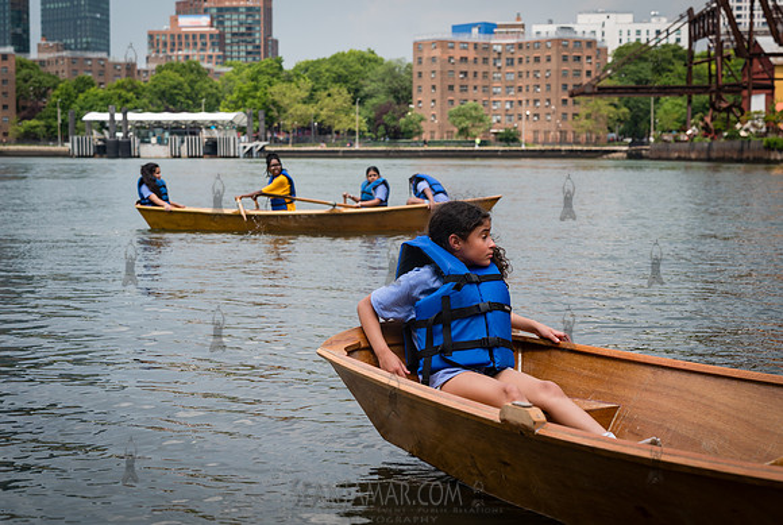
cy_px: 273
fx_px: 1518
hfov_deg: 28.9
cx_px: 394
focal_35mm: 70
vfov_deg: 19.6
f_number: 5
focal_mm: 61
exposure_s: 1/640
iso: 160
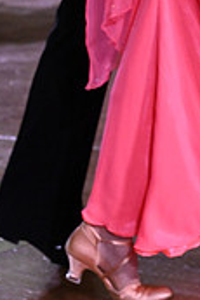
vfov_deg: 6.9
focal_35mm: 294
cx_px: 187
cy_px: -197
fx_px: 2445
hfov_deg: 4.7
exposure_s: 1/320
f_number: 7.1
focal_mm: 87
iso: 5000
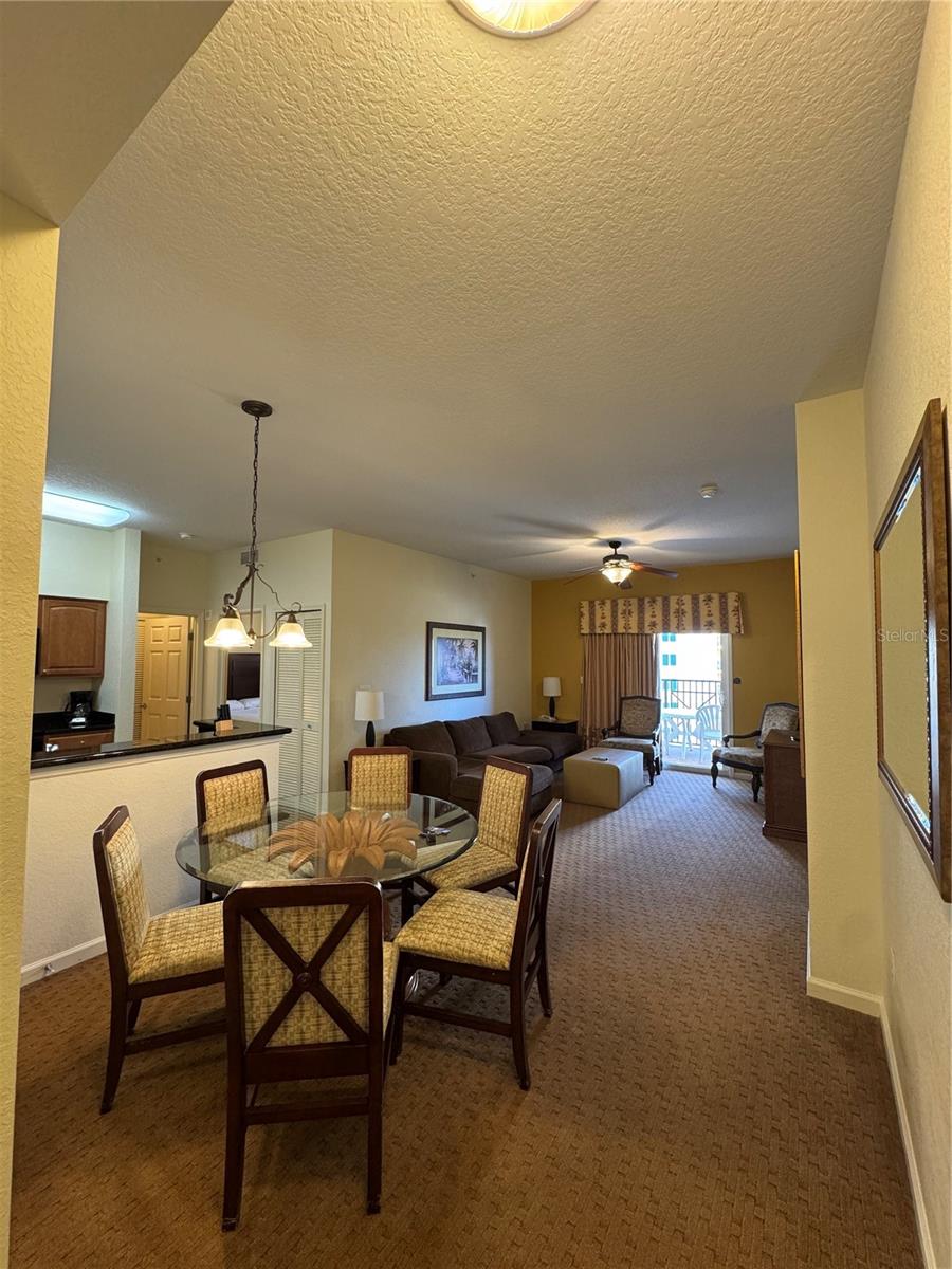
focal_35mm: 14
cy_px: 634
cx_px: 476
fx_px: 513
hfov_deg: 85.7
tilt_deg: +1.6
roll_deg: +0.1
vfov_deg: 102.1
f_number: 2.2
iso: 250
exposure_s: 1/60
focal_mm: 2.22
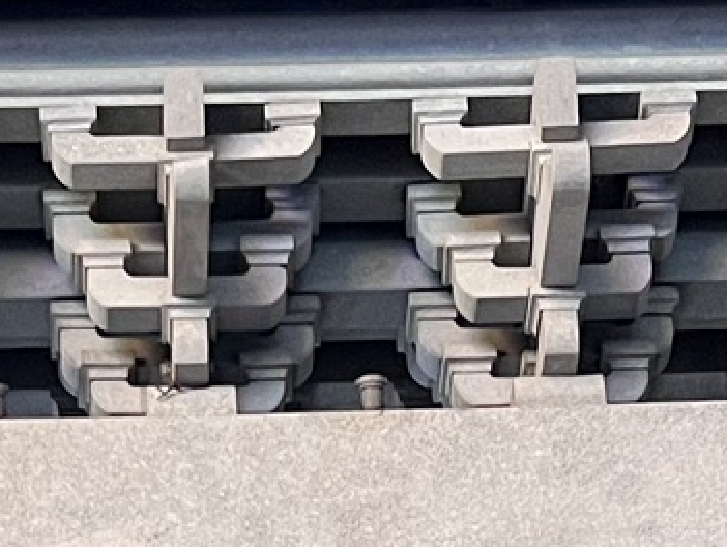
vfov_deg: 9.7
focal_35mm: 148
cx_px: 238
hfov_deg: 13.3
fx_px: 3111
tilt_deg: +35.7
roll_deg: +1.8
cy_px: 831
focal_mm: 5.7
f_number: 1.5
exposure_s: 1/60
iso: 400
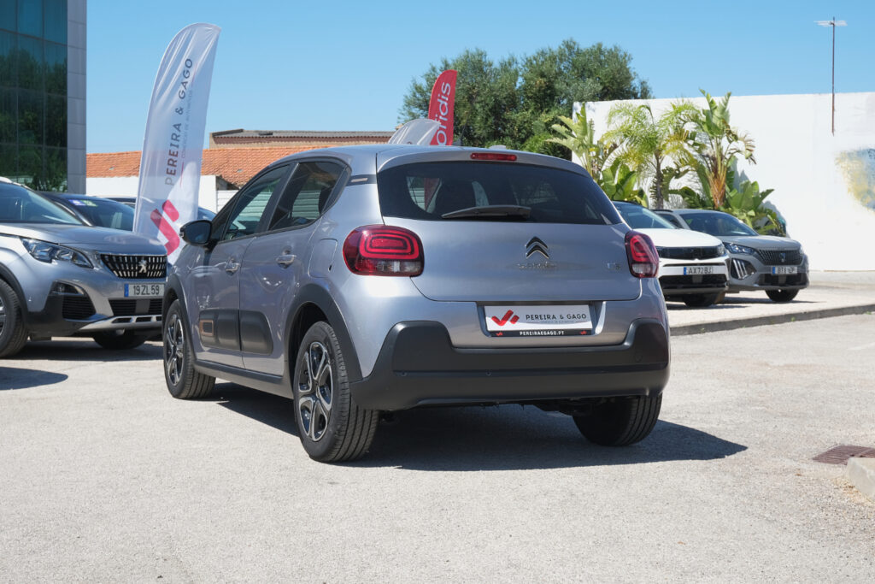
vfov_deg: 27.0
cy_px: 292
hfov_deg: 39.6
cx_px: 438
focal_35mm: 50
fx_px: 1215
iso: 160
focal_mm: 33.3
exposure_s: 1/200
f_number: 9
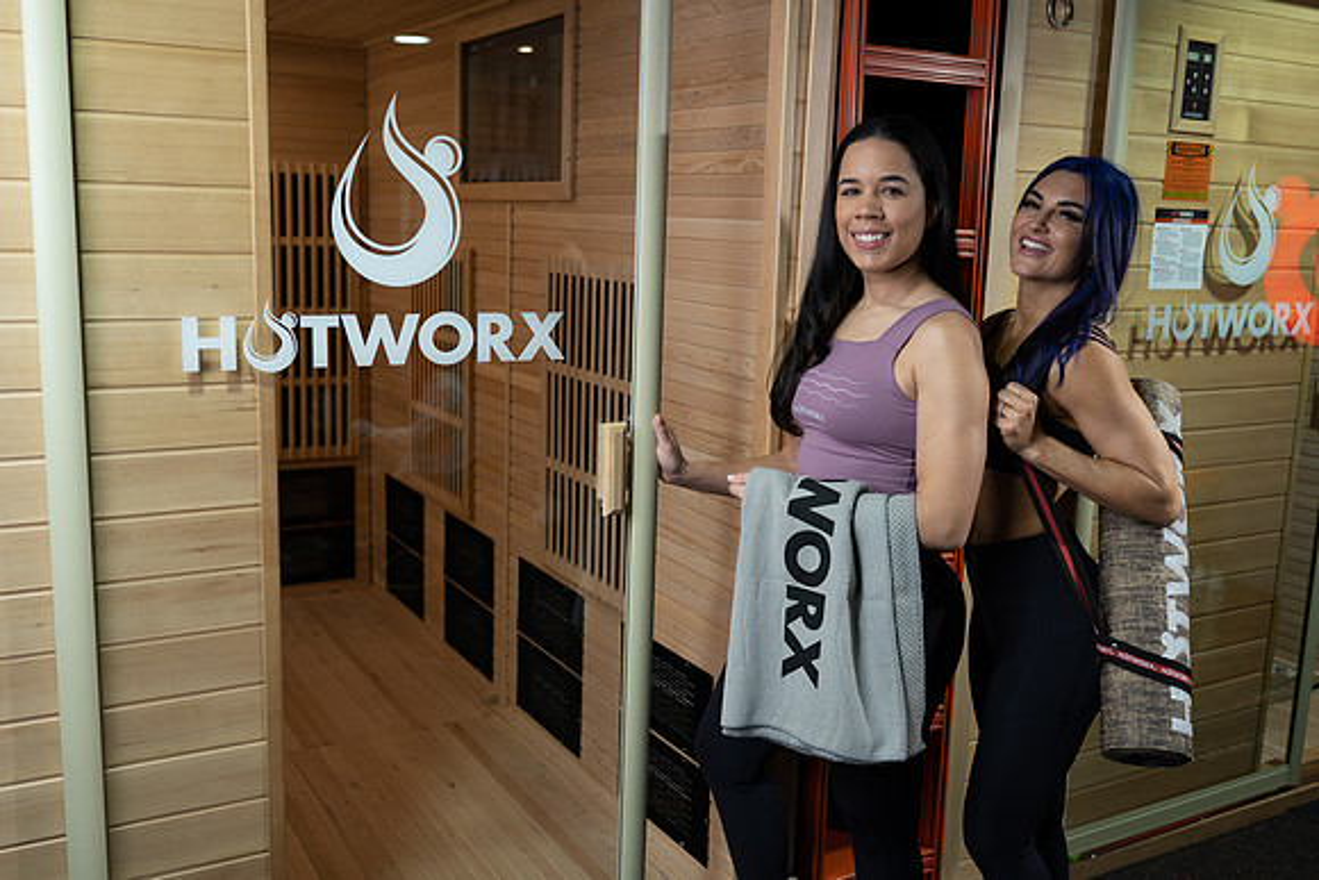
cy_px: 440
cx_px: 660
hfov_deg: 54.4
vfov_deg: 37.9
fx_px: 1283
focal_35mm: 35
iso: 200
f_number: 2.8
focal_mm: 35
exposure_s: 1/125
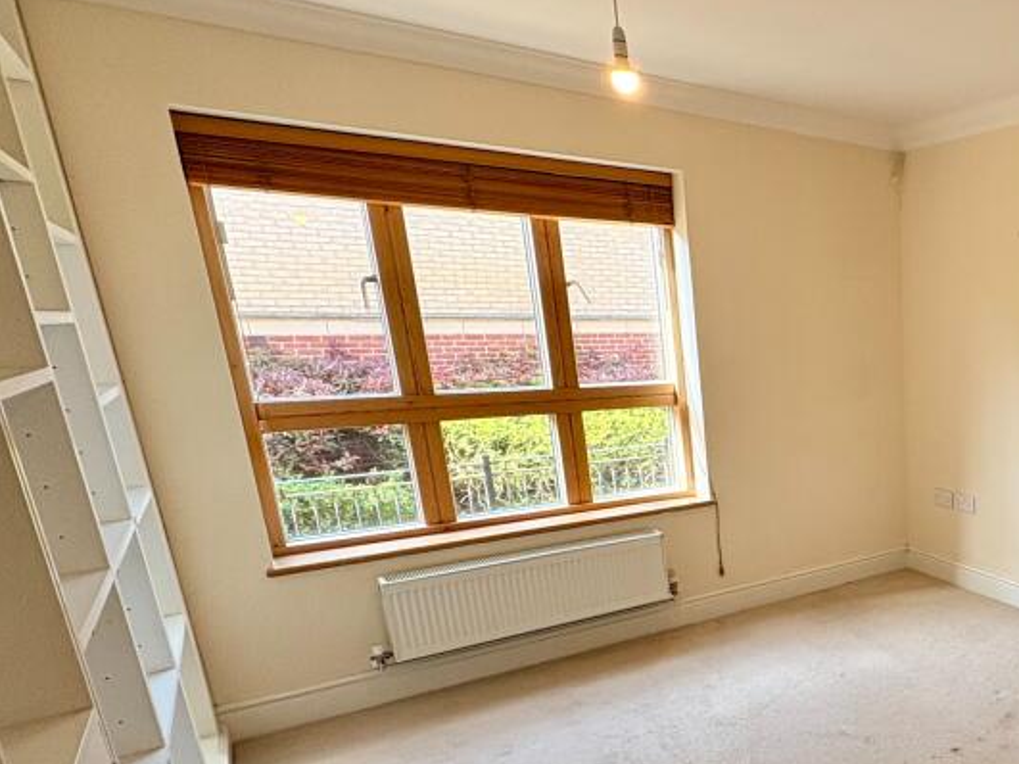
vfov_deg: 50.0
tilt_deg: -15.5
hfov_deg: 53.7
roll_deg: -0.5
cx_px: 981
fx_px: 795
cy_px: 534
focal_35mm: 27
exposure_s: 1/99
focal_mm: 2.22
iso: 100
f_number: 2.2
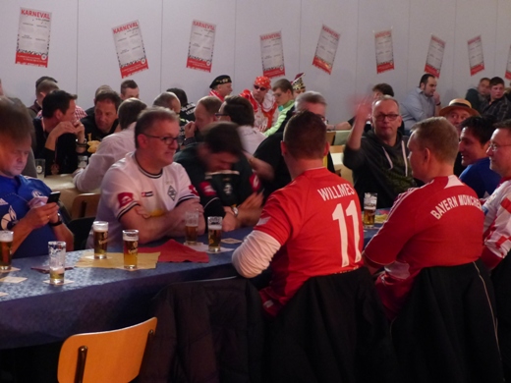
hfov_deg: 26.0
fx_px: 1107
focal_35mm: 75
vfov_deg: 19.6
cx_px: 256
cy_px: 192
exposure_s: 1/8
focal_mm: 13.5
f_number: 2.8
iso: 800
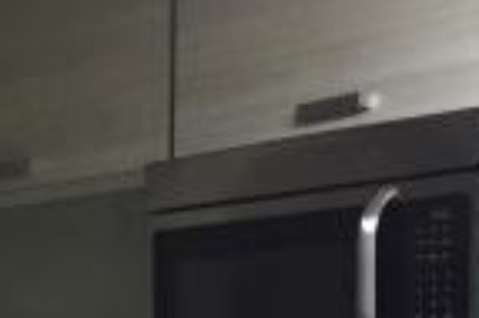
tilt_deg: -9.5
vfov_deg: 9.2
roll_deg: -0.2
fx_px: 1794
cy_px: 746
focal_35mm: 135
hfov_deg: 15.1
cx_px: 94
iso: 250
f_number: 2.2
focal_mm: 4.15
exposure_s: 1/15
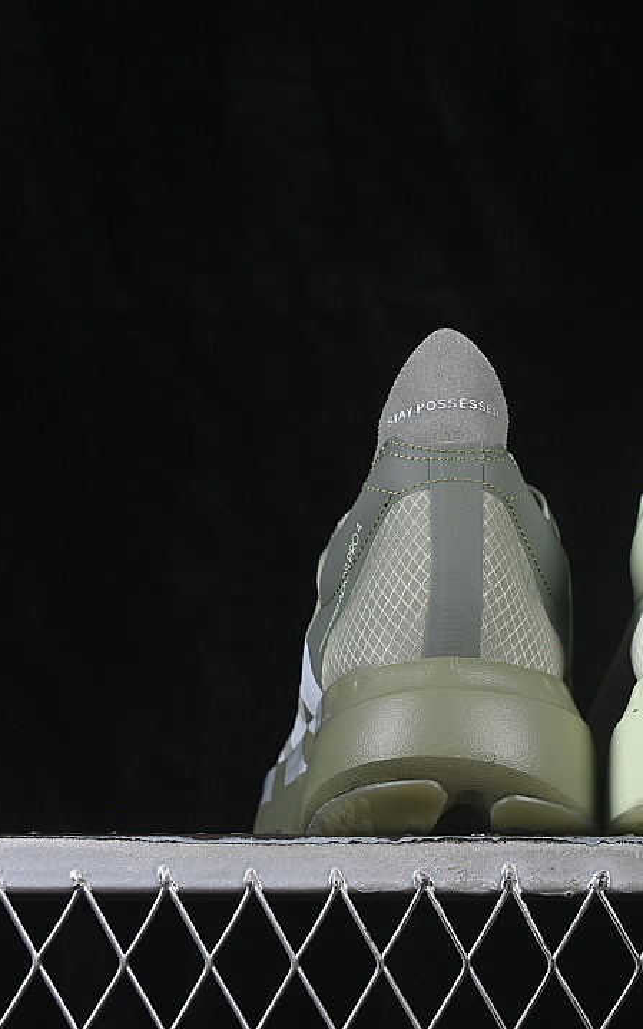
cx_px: 603
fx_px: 3223
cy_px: 514
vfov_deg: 18.1
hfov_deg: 11.3
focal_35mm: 115
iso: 160
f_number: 8
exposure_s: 1/80
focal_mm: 50
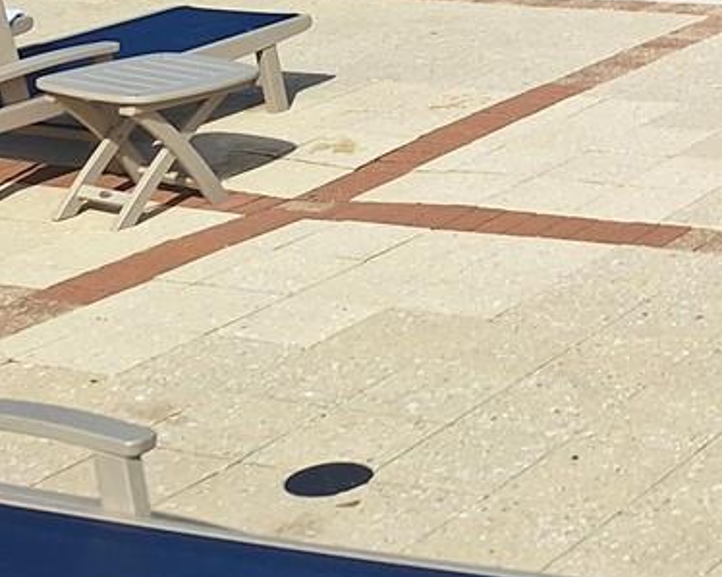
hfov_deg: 17.6
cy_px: -461
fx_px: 2051
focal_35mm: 96
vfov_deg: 14.2
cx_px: 1139
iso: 40
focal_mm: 5.54
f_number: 1.8
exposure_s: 1/2857
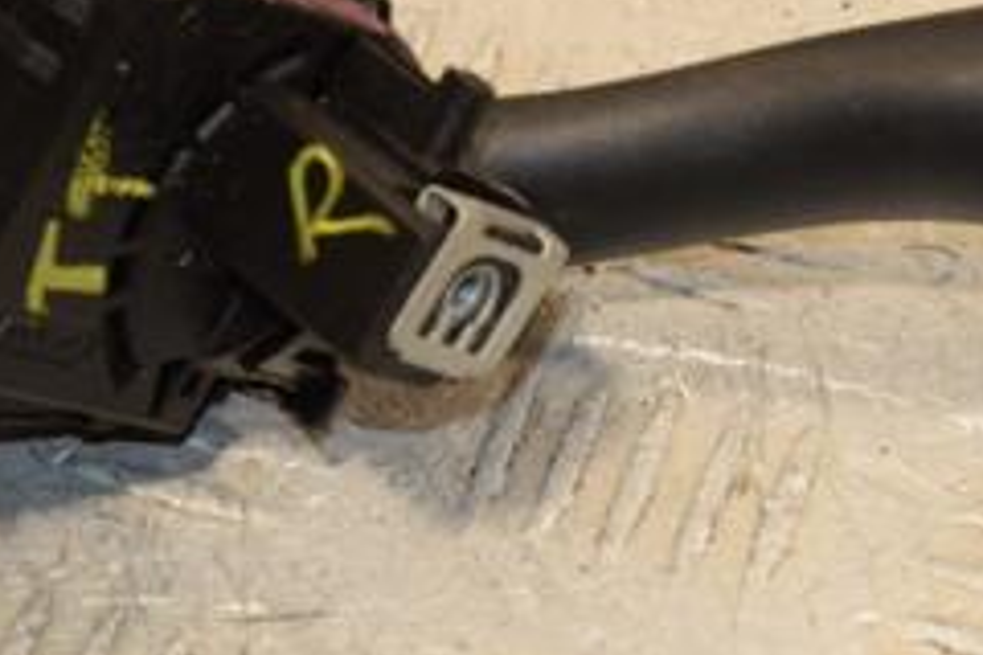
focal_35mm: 263
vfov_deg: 5.2
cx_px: 721
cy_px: 332
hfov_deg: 7.8
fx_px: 7181
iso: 800
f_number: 9
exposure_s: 1/200
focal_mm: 70
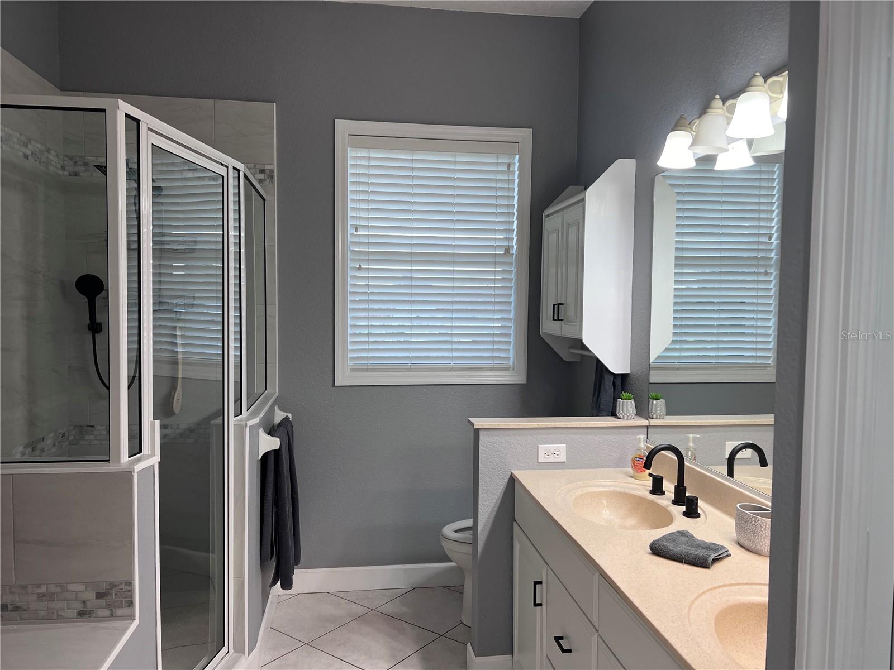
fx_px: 671
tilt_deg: -3.7
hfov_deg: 67.3
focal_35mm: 26
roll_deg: +0.1
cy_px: 335
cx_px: 447
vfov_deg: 53.1
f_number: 1.5
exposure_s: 1/120
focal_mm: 5.7
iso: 125
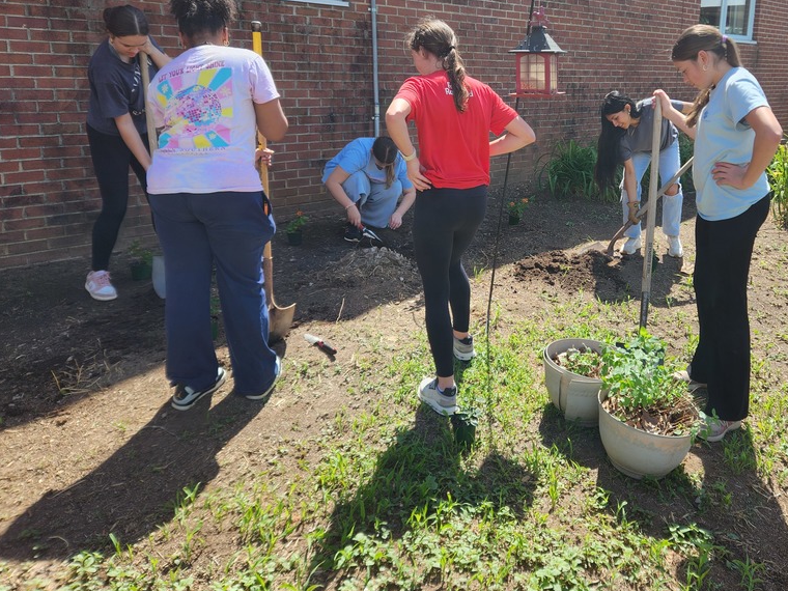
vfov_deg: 44.8
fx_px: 706
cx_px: 508
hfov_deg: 57.4
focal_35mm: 31
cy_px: 198
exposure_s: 1/722
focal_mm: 5.4
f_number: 1.8
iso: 20
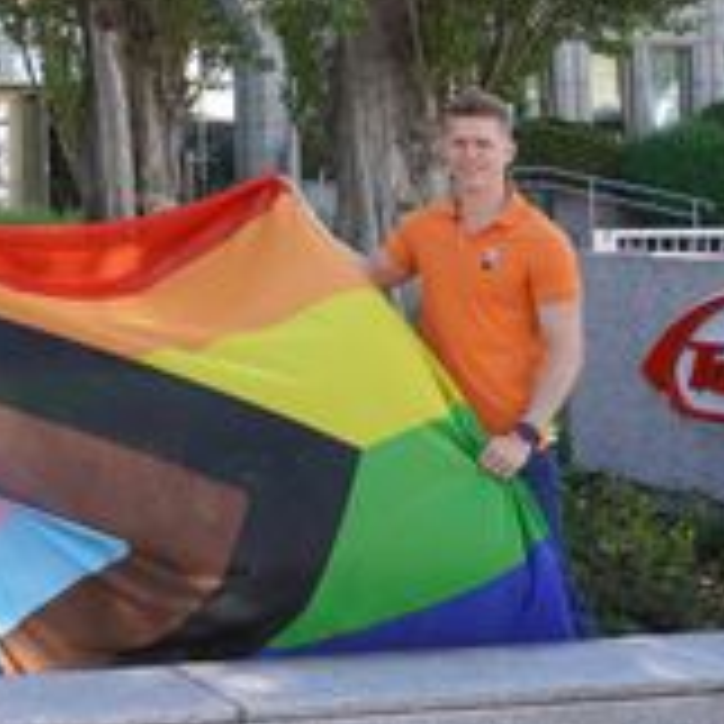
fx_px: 2020
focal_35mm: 85
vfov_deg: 19.8
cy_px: 11
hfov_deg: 19.1
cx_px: -171
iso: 100
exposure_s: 1/160
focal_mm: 21
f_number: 4
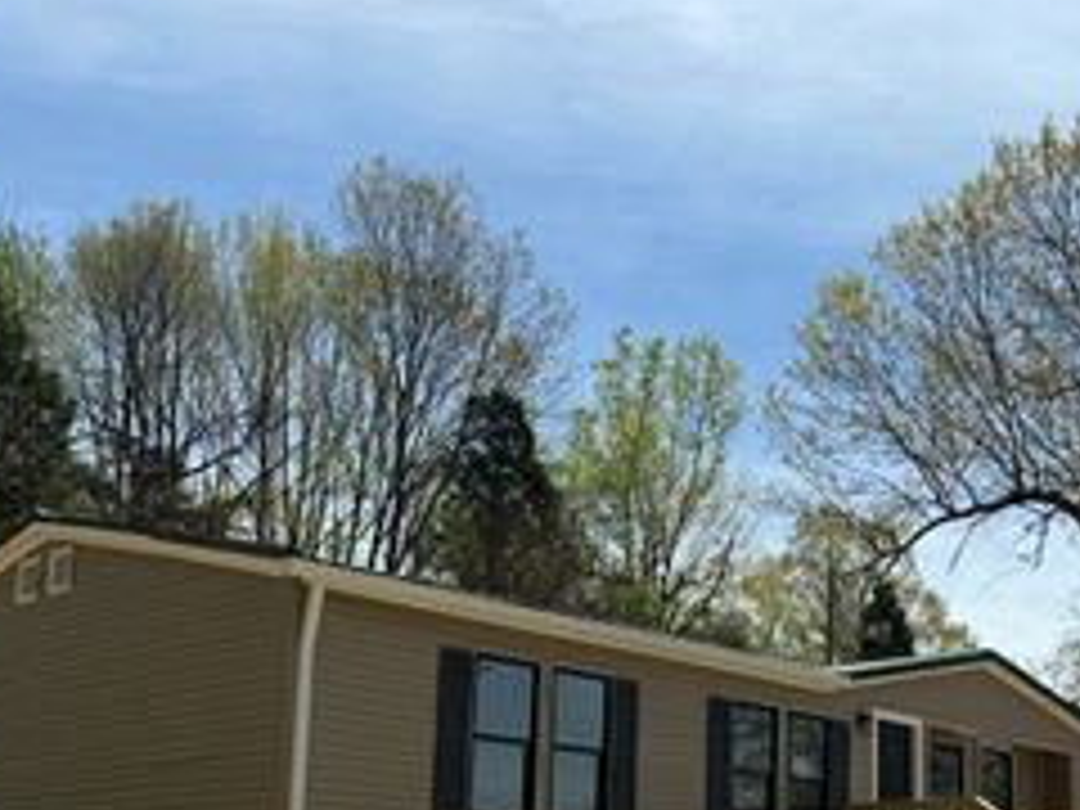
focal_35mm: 50
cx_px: 770
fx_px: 1560
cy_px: 700
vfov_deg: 28.2
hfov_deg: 37.5
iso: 80
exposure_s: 1/5714
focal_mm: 6.76
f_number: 1.78
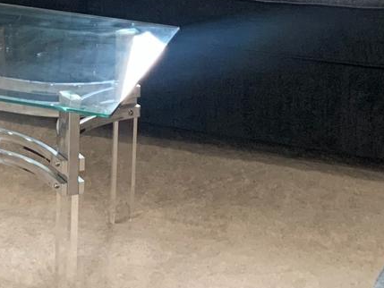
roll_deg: -0.7
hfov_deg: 15.7
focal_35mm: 124
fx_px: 1376
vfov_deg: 10.9
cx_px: 48
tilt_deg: -4.5
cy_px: -278
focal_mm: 4.25
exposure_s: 1/60
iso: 160
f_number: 1.8
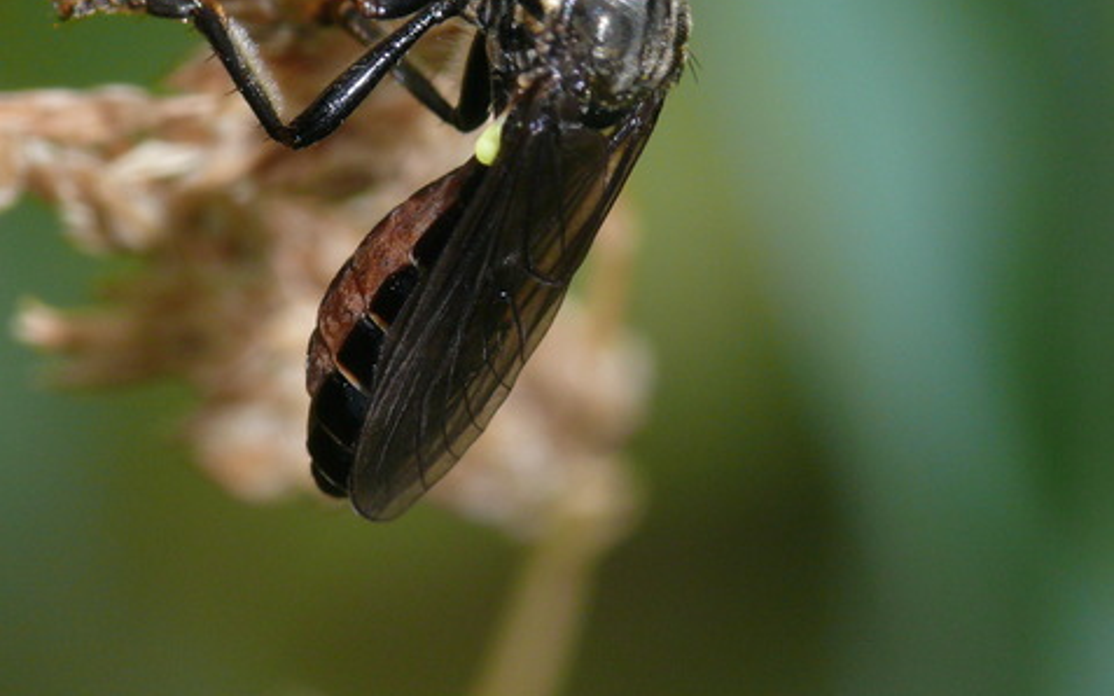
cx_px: 558
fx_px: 15148
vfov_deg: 2.6
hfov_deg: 4.2
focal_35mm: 499
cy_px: 173
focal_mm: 74.2
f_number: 11
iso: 200
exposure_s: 1/200
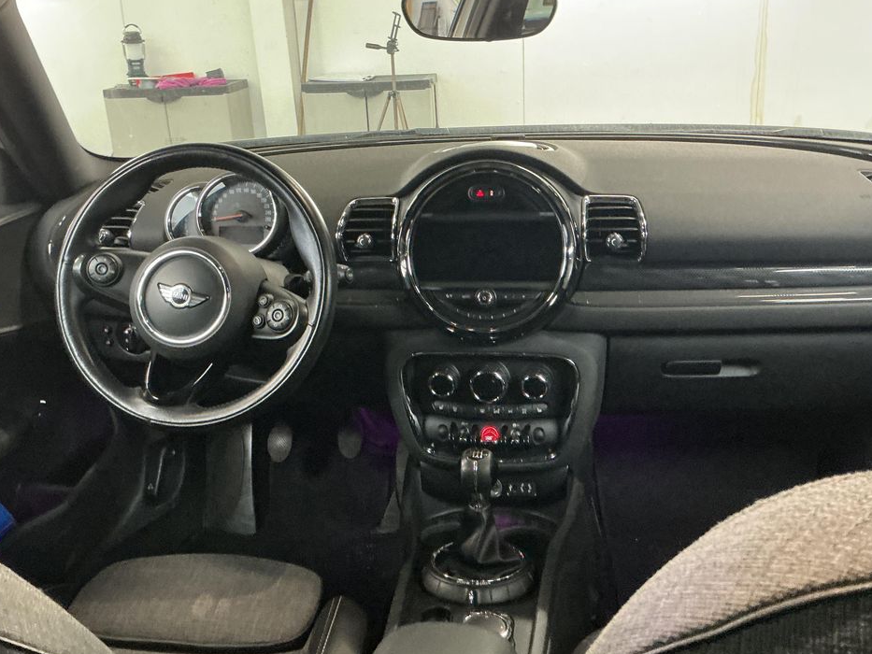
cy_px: 308
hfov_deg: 51.3
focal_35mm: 36
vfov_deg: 39.7
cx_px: 443
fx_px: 907
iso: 250
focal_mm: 3
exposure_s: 1/50
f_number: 1.8
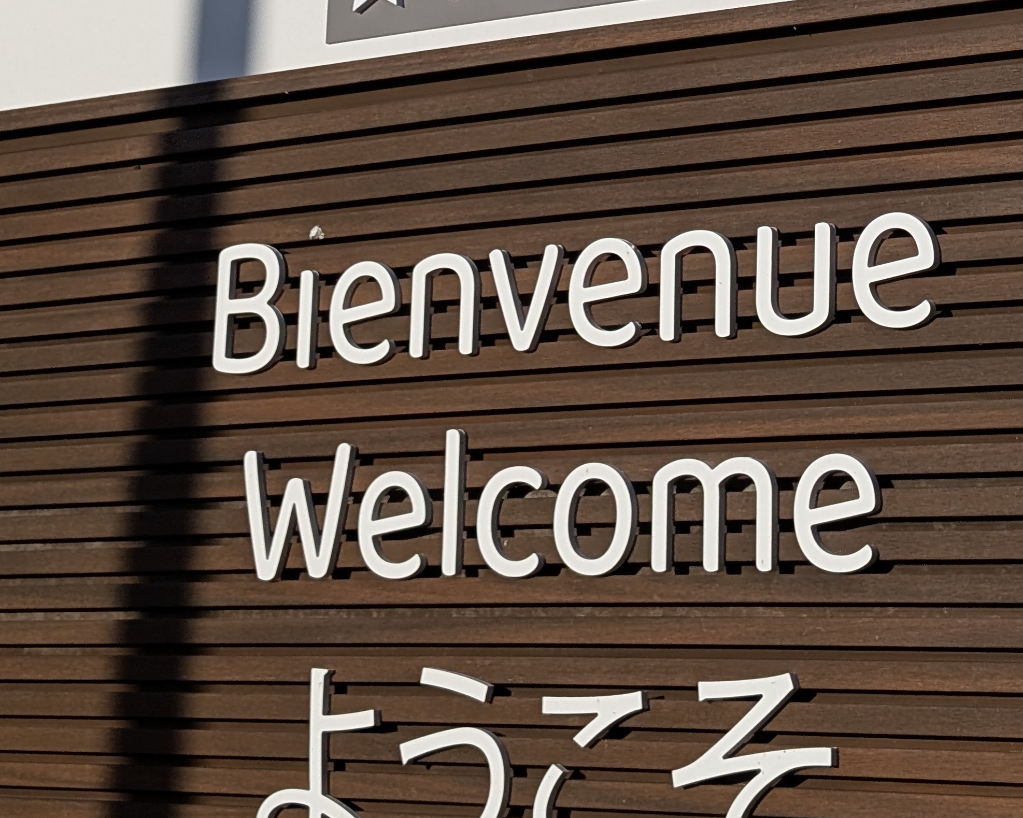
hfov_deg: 19.3
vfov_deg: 15.0
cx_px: 695
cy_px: -191
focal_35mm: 99
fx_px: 2997
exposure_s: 1/2012
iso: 27
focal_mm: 6.9
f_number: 1.68
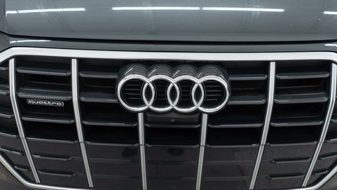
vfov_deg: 30.3
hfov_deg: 51.6
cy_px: 121
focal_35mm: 39
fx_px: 349
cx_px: 172
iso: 400
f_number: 3.2
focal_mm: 28
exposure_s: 1/40
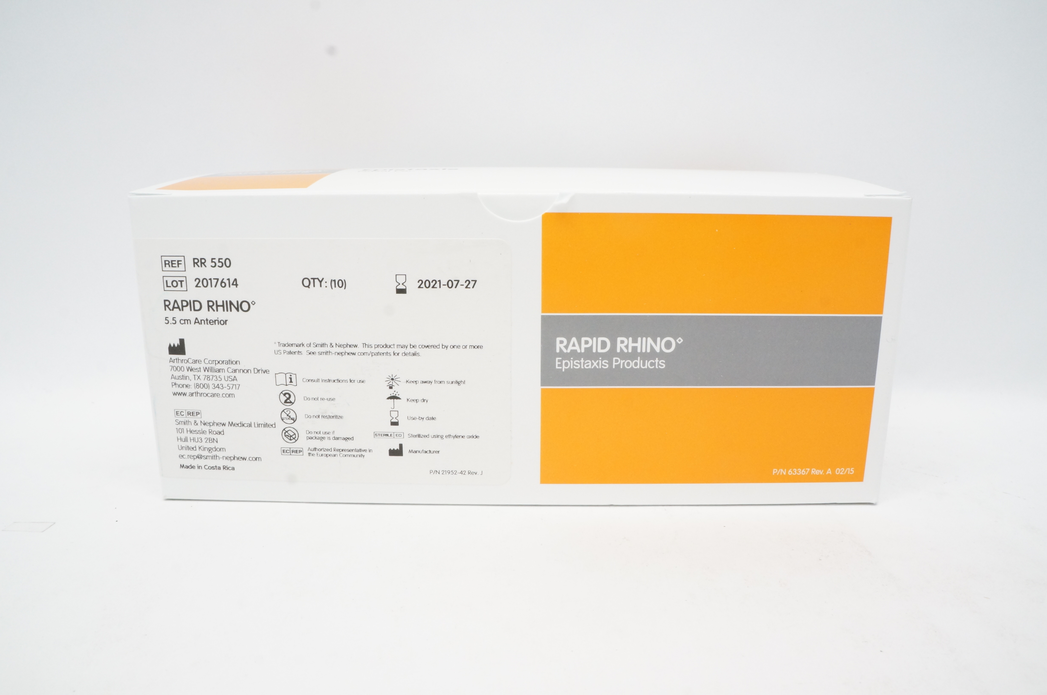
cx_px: 524
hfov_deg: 67.4
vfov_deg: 47.8
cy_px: 348
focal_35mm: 27
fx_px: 784
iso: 1600
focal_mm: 18
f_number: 14
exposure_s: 1/25
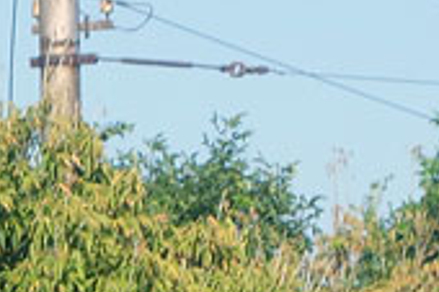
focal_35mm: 565
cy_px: 659
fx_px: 6883
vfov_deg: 2.4
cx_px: -380
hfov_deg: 3.6
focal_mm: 29.8
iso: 125
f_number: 5.6
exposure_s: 1/500
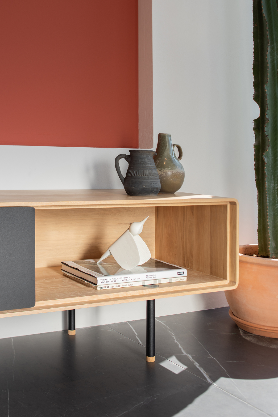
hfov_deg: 29.9
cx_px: 139
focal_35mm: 45
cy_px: 208
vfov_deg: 43.6
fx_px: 521
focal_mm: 45
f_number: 7.1
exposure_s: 1/160
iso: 80
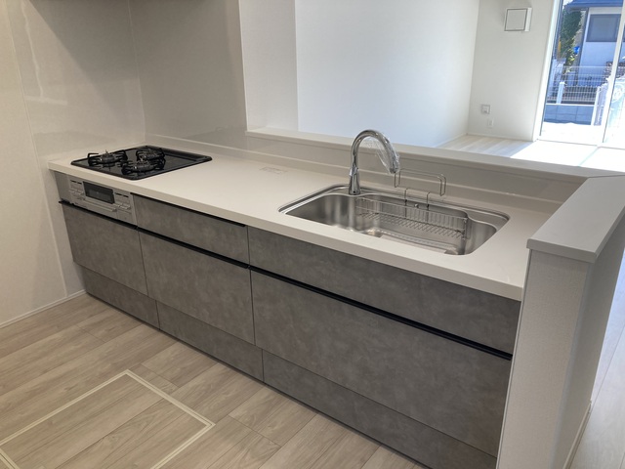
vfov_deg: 49.7
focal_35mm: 28
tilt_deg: -20.8
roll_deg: +2.2
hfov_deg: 63.4
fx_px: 506
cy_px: 234
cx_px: 312
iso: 64
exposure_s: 1/121
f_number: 1.8
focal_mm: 3.99
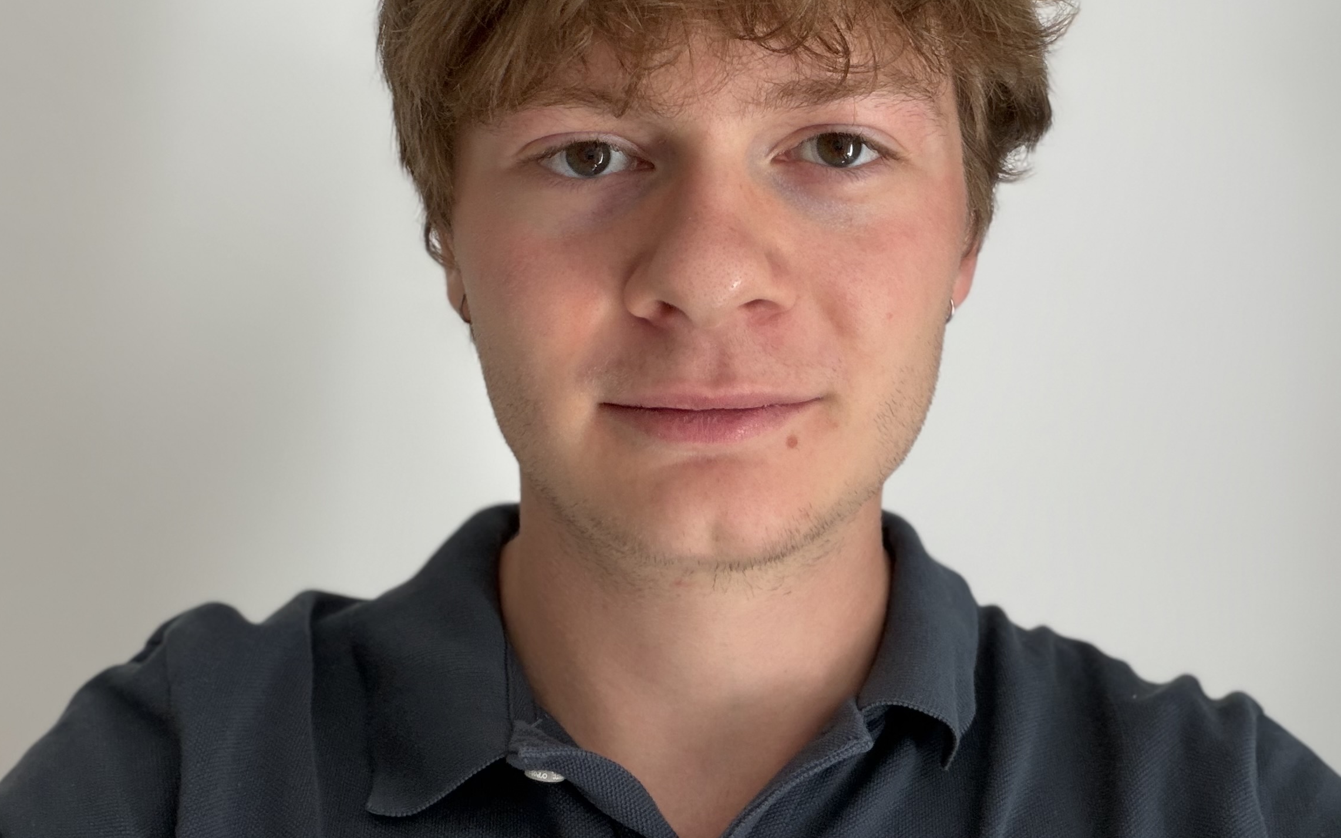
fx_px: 1571
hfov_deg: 46.2
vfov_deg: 28.6
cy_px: 69
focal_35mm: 43
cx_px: 663
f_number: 1.9
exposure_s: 1/73
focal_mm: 2.71
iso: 80
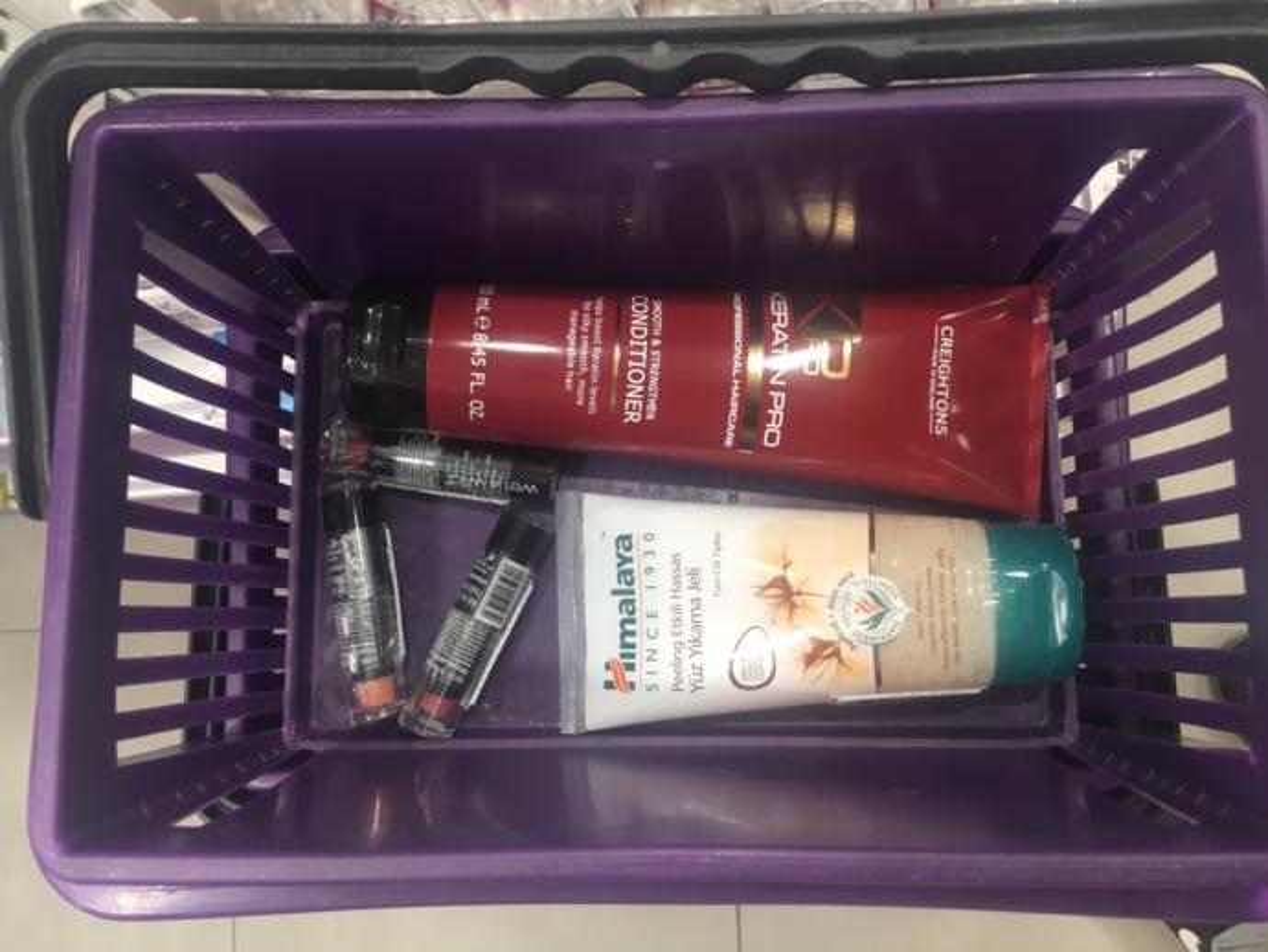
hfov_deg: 61.6
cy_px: 476
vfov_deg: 48.3
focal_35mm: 29
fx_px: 1063
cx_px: 634
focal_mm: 4.15
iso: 64
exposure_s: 1/33
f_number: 2.2
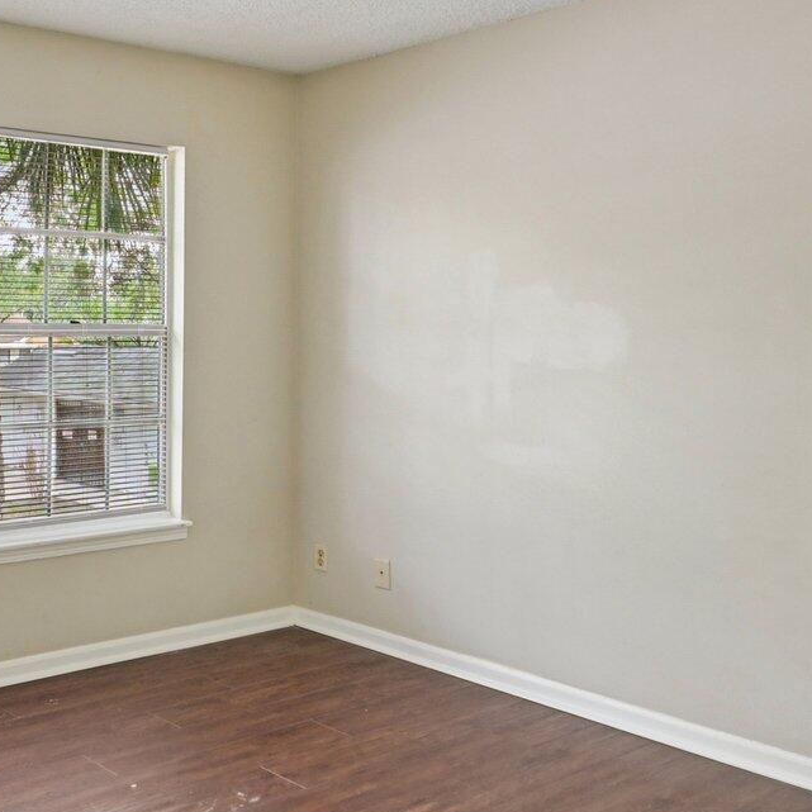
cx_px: 24
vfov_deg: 43.7
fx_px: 1008
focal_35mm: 38
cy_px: 327
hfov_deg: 39.4
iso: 400
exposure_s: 1/8
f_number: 8
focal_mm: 14
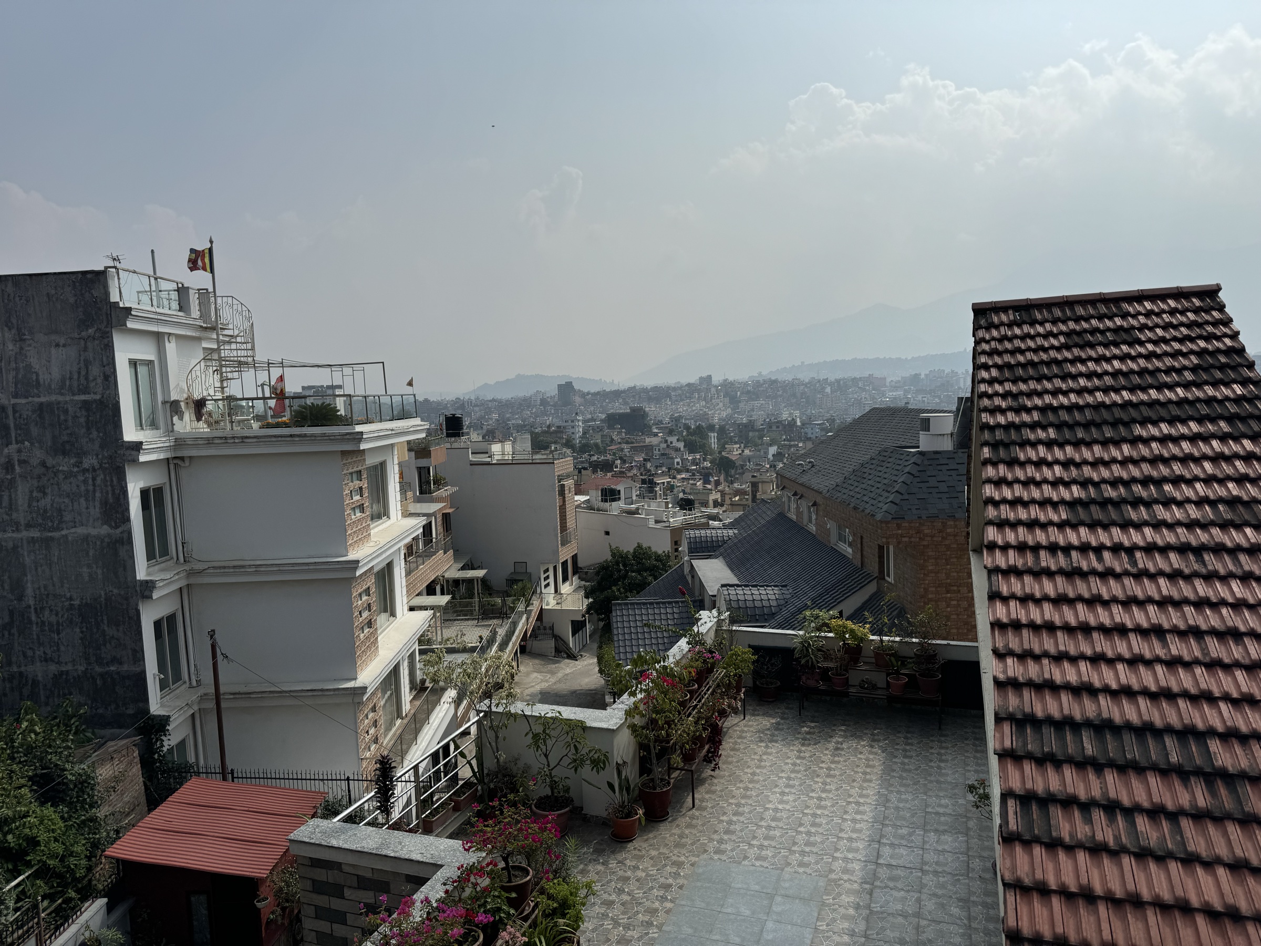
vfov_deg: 56.8
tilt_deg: -7.1
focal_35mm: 24
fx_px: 874
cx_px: 630
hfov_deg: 71.6
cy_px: 473
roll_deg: -0.8
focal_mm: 6.76
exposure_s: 1/12346
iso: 80
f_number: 1.78
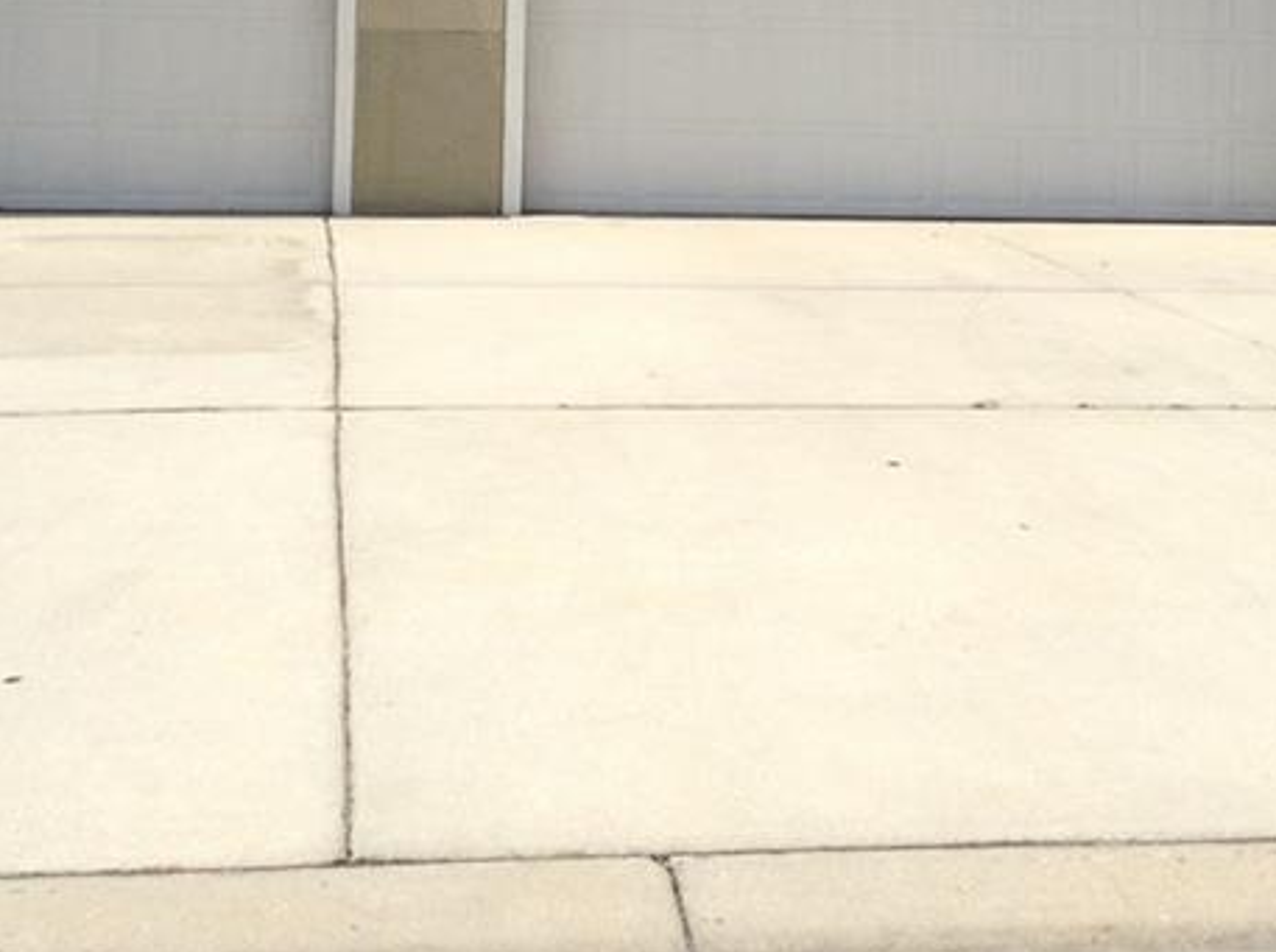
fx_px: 2723
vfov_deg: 19.2
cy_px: -22
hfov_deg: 26.3
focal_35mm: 74
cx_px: 757
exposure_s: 1/2227
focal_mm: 3.3
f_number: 2.4
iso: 25
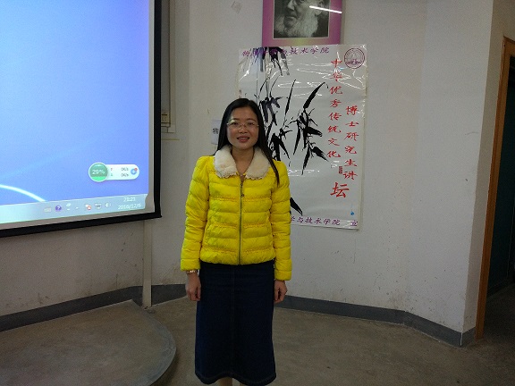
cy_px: 193
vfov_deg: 49.7
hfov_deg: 63.4
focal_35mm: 28
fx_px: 417
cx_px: 258
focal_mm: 4.26
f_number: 2
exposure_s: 1/20
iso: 393
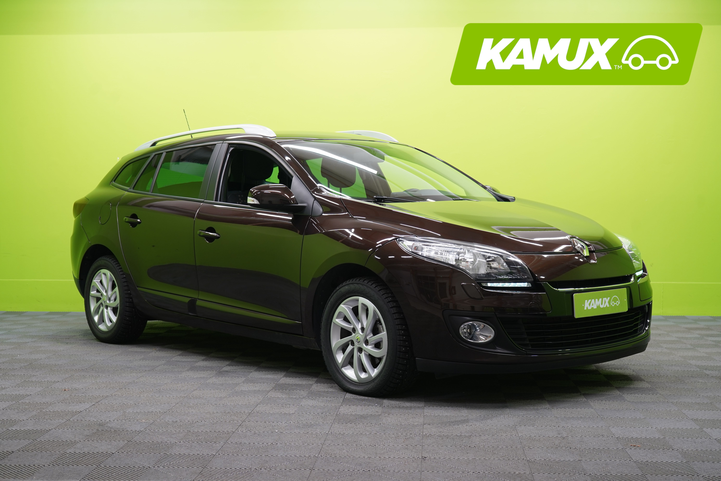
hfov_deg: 39.6
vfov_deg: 27.0
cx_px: 360
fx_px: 1001
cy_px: 240
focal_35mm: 50
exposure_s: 1/25
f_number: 5
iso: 400
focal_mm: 50
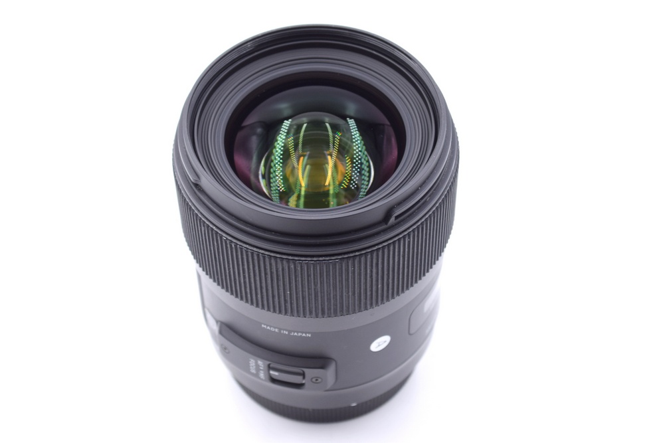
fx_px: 1520
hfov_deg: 24.6
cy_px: 222
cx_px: 332
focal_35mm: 82
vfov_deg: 16.6
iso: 400
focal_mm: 55
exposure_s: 1/125
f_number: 7.1
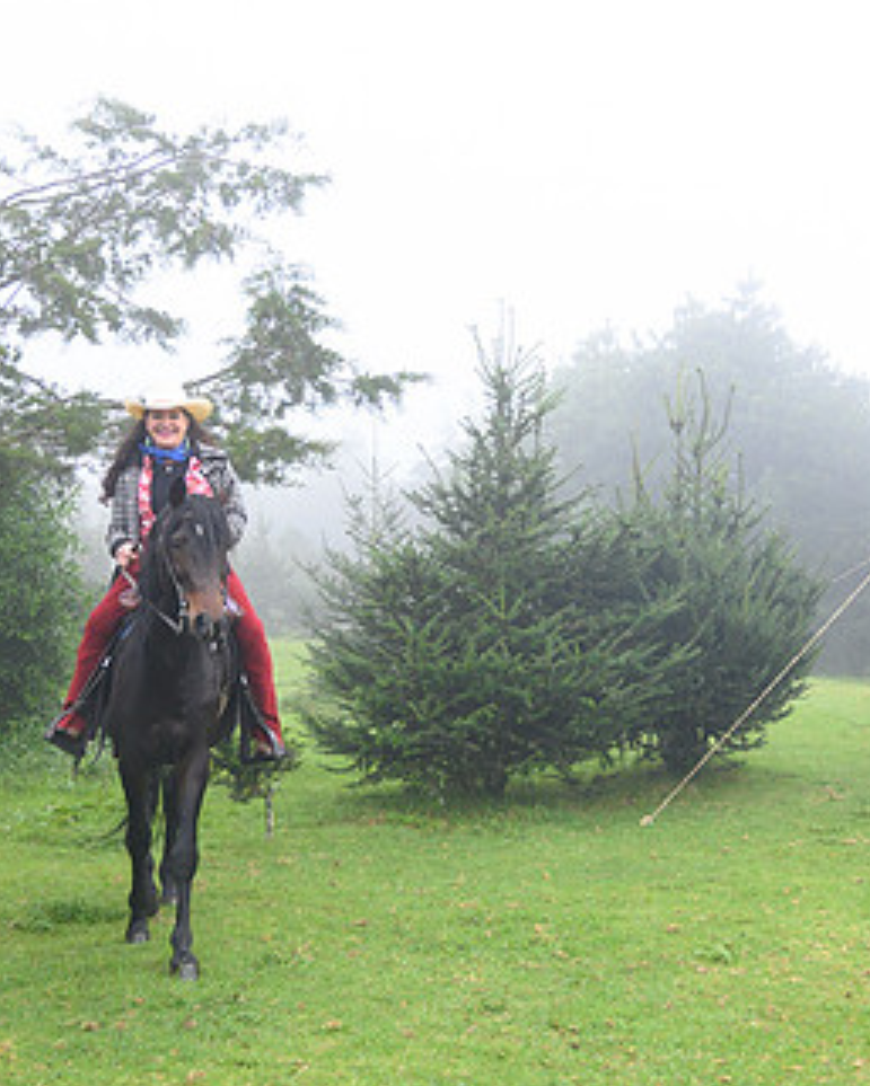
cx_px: 569
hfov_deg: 28.0
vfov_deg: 34.7
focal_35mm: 54
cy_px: 480
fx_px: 1737
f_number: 4
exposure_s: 1/160
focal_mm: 14
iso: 250
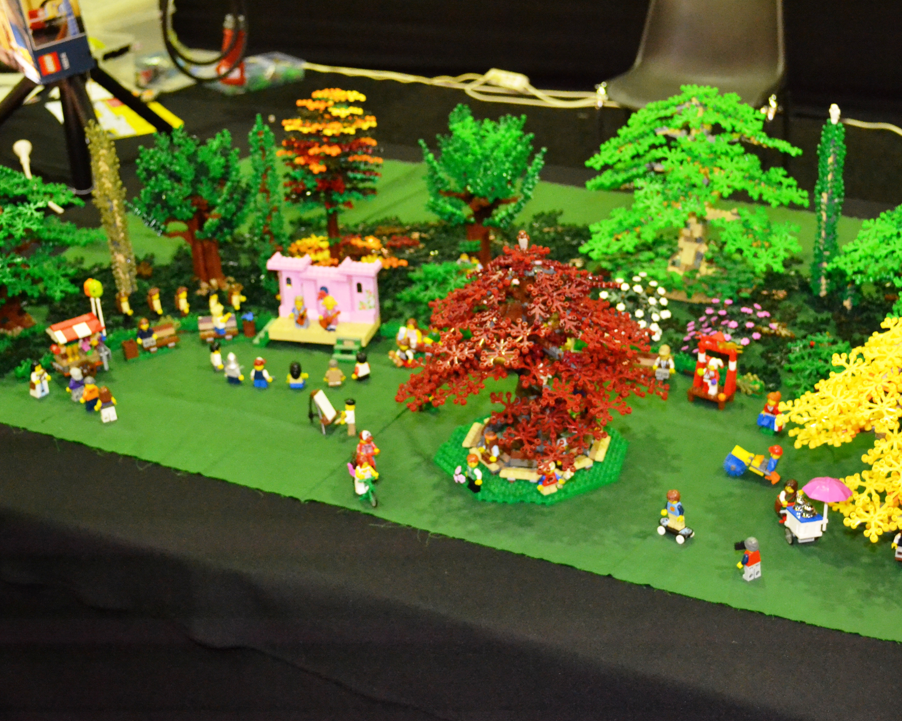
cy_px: 329
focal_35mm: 52
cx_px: 508
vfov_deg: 29.1
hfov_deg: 35.9
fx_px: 1388
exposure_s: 1/60
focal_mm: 28
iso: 3200
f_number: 4.5
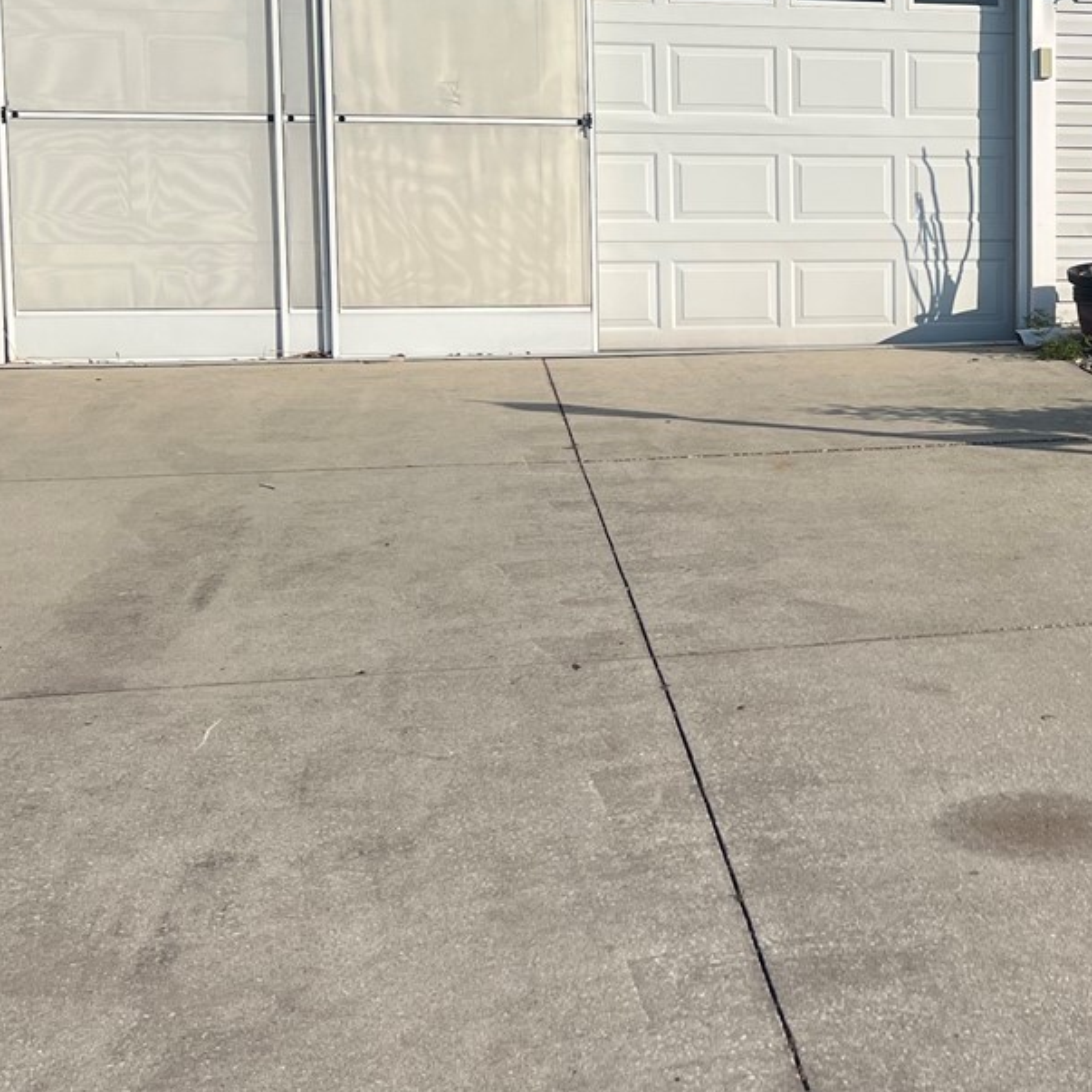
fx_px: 2177
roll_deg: +0.6
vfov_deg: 28.0
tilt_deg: -5.0
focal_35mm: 61
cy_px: 371
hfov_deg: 26.7
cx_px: 1083
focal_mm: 5.7
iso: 50
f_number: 1.5
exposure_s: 1/6579
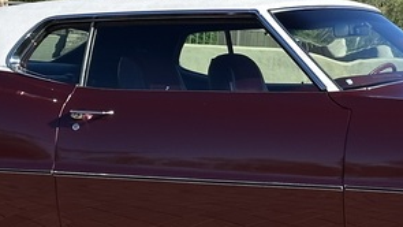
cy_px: 220
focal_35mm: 177
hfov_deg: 12.1
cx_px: 264
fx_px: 1892
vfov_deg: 6.8
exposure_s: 1/2976
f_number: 1.78
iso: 64
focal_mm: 6.86
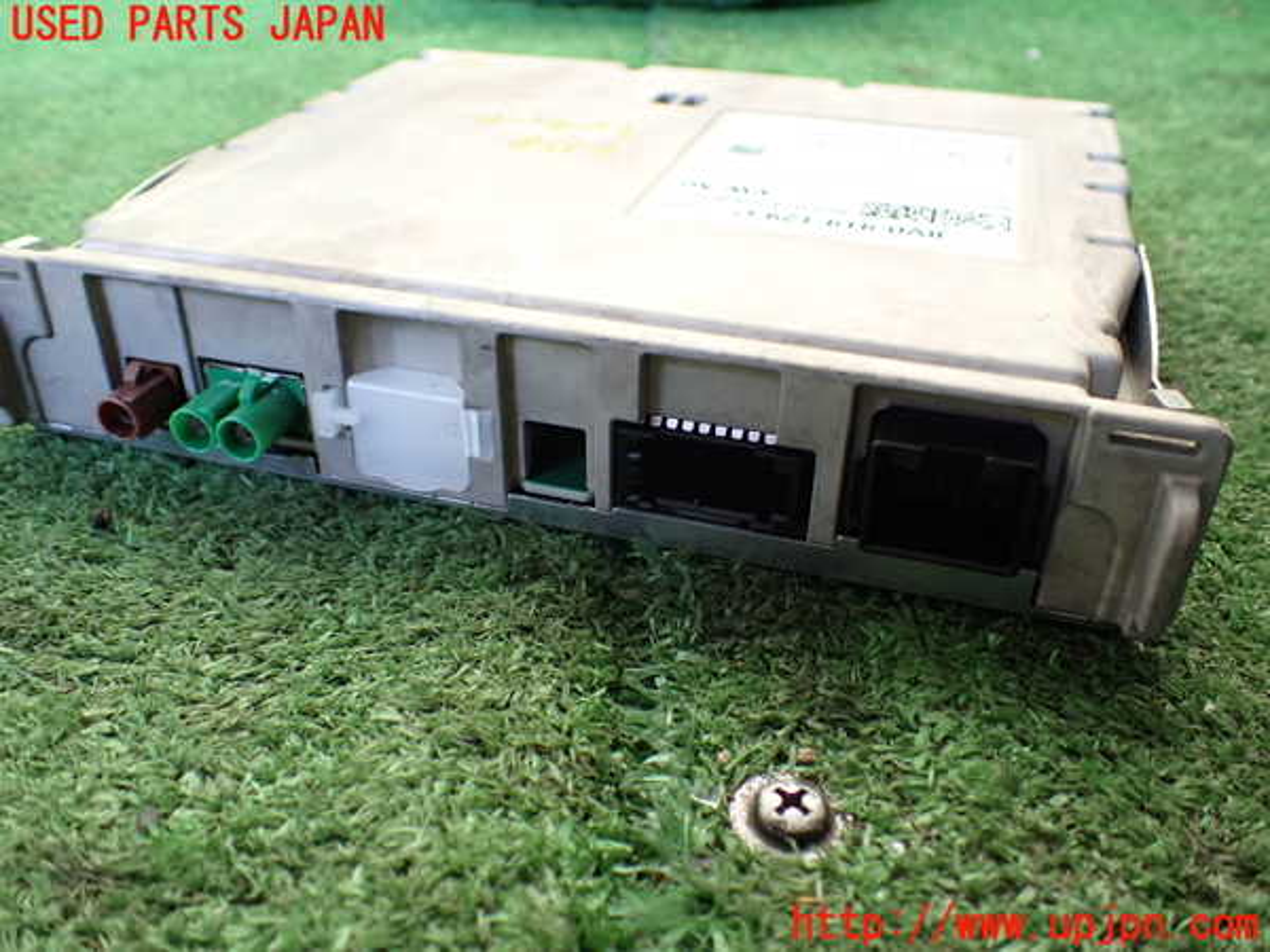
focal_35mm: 30
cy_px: 476
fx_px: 1101
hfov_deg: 60.0
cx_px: 635
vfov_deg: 46.8
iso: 200
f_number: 2.3
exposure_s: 1/125
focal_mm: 5.4
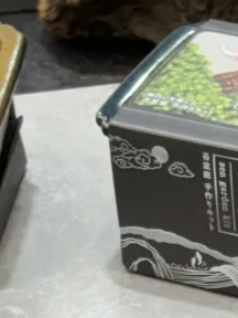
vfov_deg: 7.4
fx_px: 2383
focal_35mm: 260
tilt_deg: -40.8
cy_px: 587
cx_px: 515
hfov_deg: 5.6
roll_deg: -1.0
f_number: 1.6
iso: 32
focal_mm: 5.96
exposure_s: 1/50
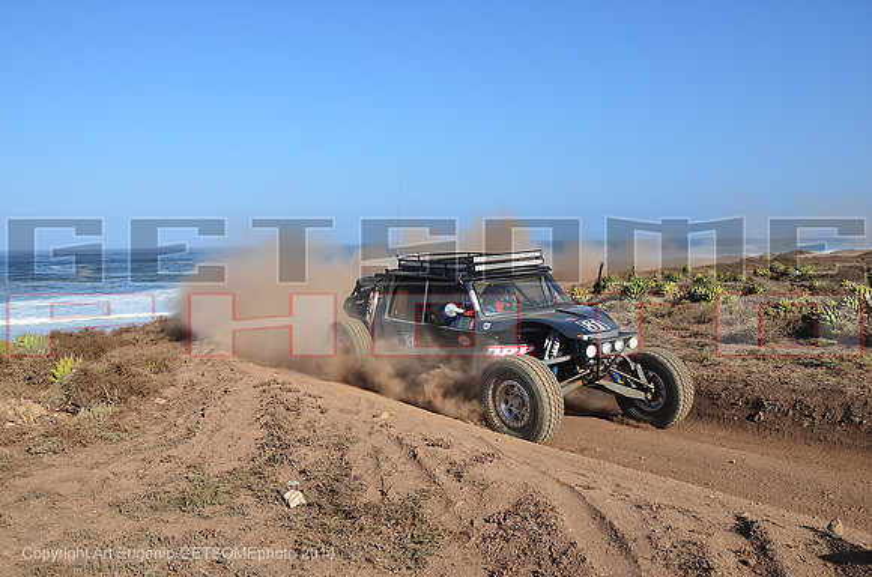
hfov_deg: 62.0
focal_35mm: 30
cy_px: 288
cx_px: 436
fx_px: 725
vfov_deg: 43.4
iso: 200
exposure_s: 1/500
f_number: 7.1
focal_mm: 20
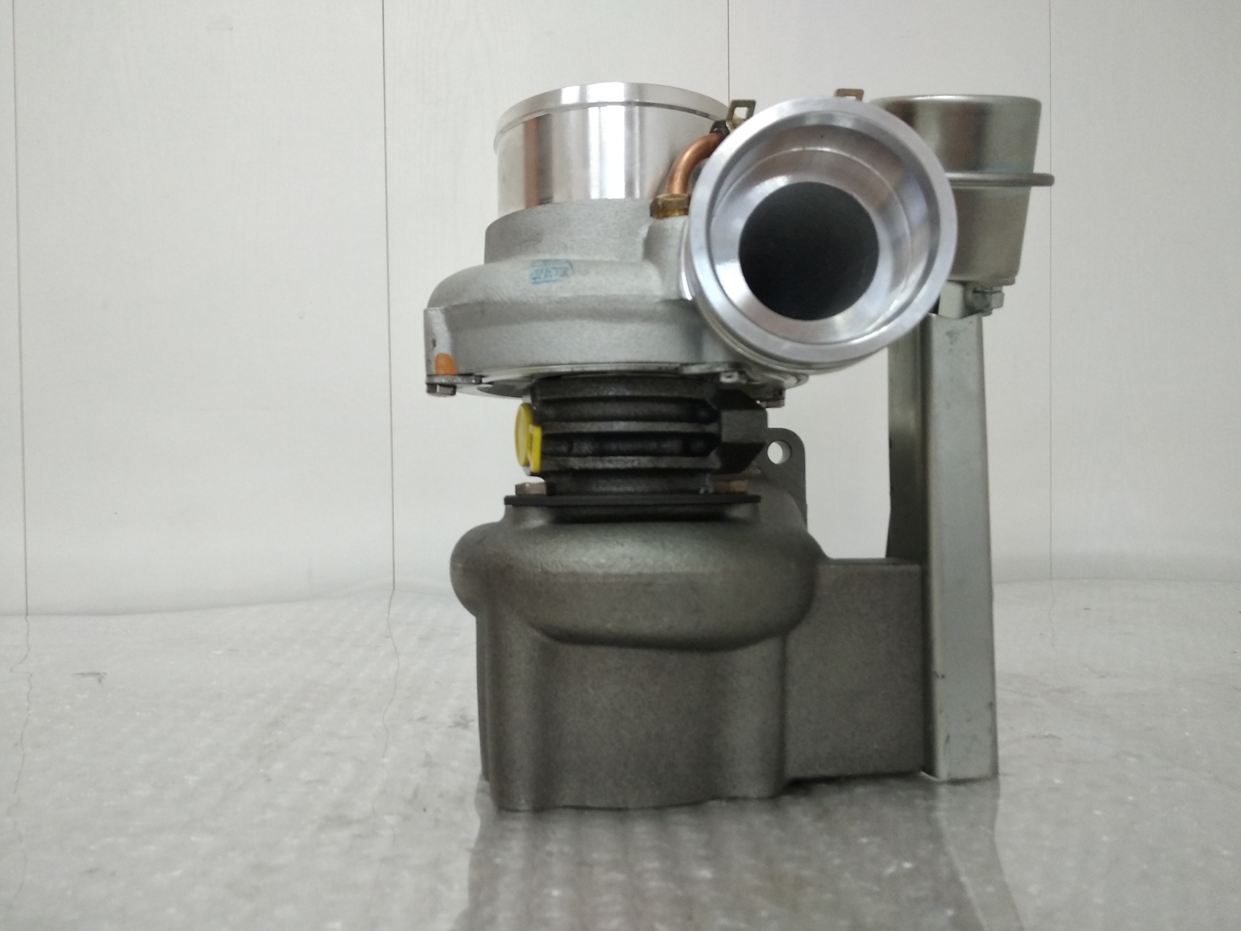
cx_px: 620
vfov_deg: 53.1
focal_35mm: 26
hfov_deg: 67.3
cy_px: 466
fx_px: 932
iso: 400
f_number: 2.2
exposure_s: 1/33
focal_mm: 3.81
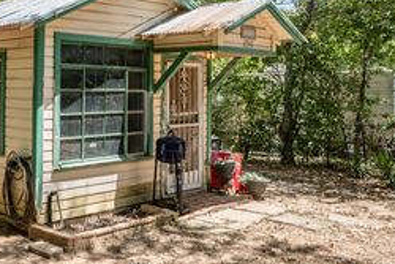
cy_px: 70
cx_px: 17
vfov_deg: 30.1
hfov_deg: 40.1
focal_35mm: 44
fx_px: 483
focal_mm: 22
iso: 400
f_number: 11
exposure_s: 1/125
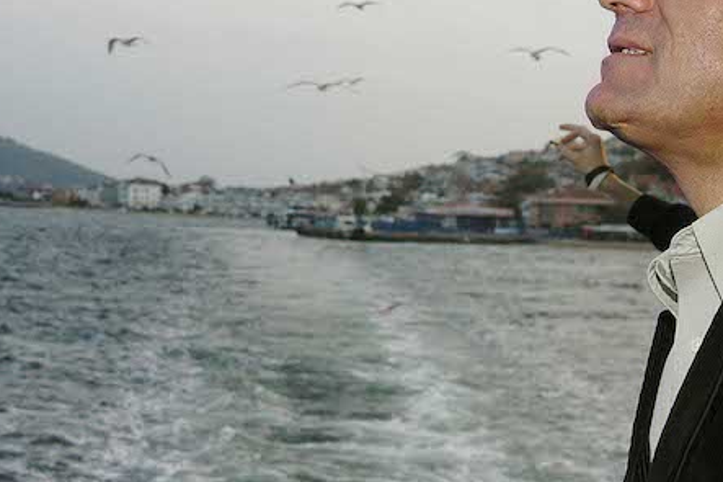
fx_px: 1305
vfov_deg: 20.7
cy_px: 113
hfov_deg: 31.0
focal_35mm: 65
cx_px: 392
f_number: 5
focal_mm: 24
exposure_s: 1/60
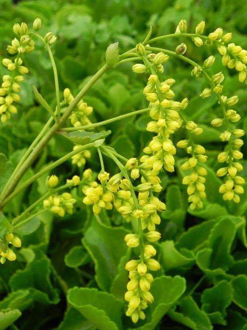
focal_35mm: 60
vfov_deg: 32.2
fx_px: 571
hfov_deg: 24.4
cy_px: 180
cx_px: 112
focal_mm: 9.2
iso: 160
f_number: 4
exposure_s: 1/100
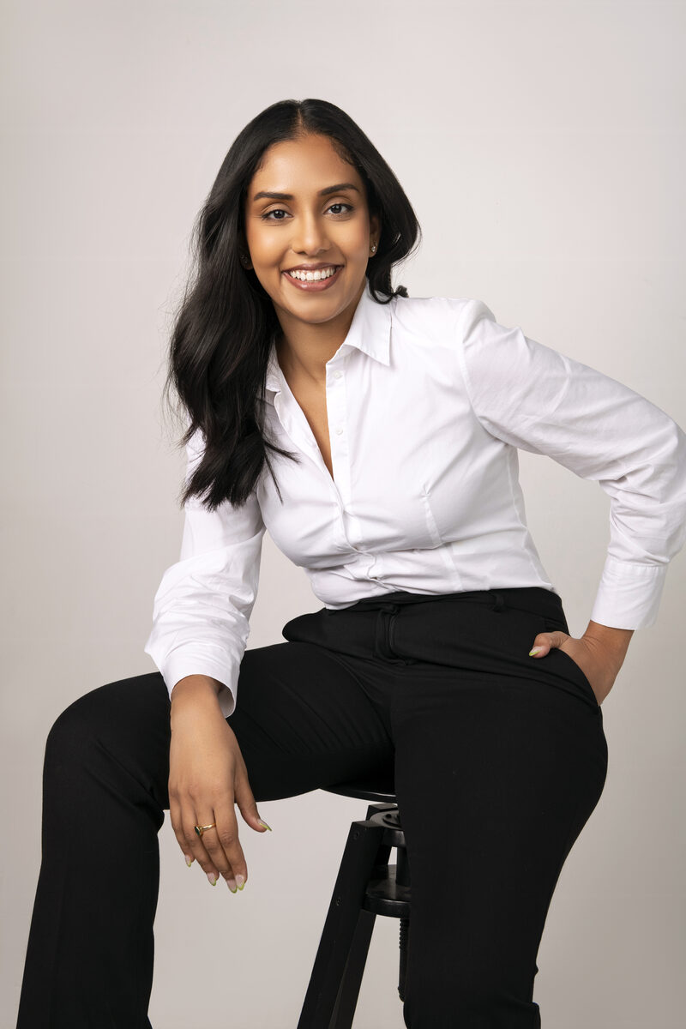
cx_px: 343
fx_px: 1372
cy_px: 514
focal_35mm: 48
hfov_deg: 28.1
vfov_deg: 41.1
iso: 400
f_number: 10
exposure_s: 1/200
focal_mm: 48
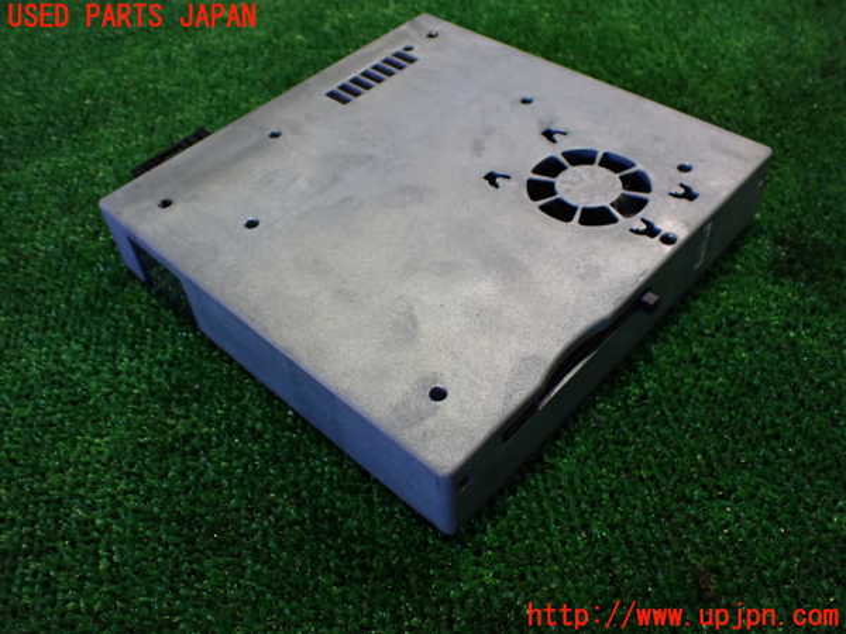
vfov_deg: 46.8
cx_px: 423
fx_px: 733
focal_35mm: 30
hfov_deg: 60.0
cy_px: 317
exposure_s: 1/100
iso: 800
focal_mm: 5.4
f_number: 2.3
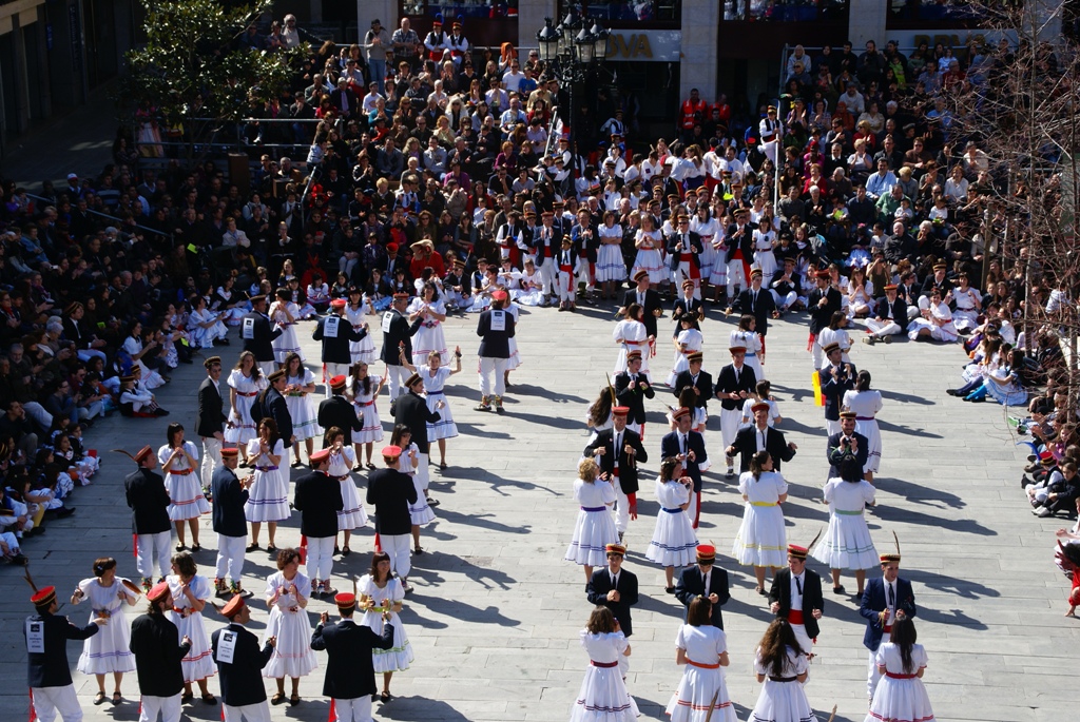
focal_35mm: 75
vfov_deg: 18.2
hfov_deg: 27.0
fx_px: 2252
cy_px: 361
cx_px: 540
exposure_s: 1/125
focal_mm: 50
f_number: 10
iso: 100
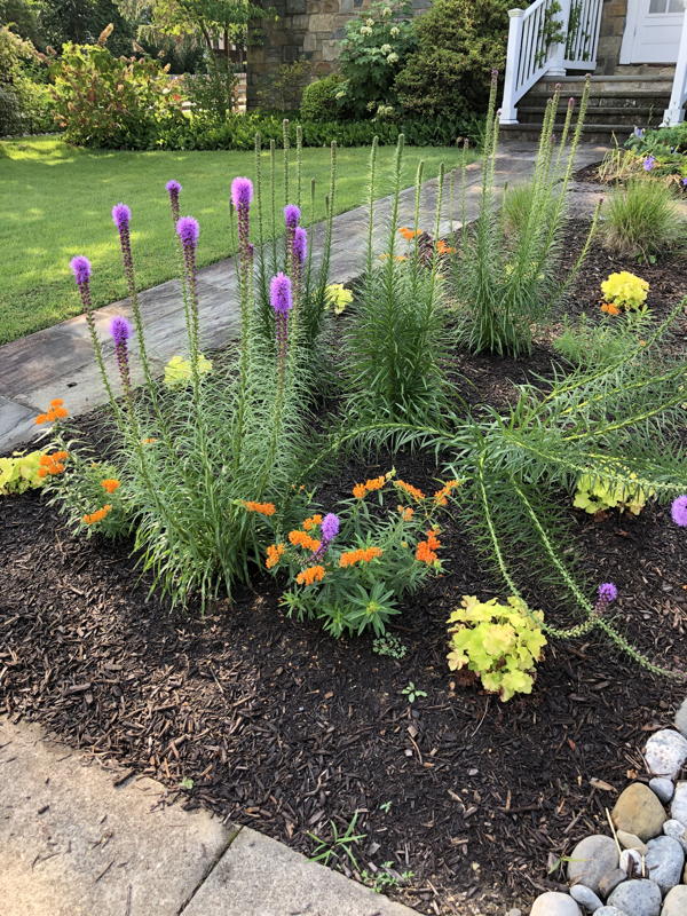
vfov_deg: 63.4
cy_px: 458
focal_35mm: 28
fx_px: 741
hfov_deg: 49.7
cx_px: 344
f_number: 1.8
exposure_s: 1/125
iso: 20
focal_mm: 3.99
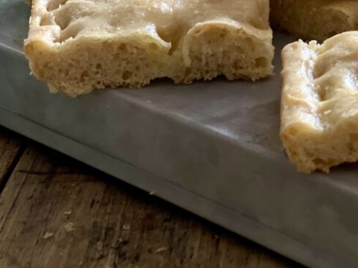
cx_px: 345
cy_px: 9
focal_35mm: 125
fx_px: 1293
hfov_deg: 15.5
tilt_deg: -22.3
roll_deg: +0.6
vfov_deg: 11.8
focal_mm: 7.5
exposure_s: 1/40
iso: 200
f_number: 2.2
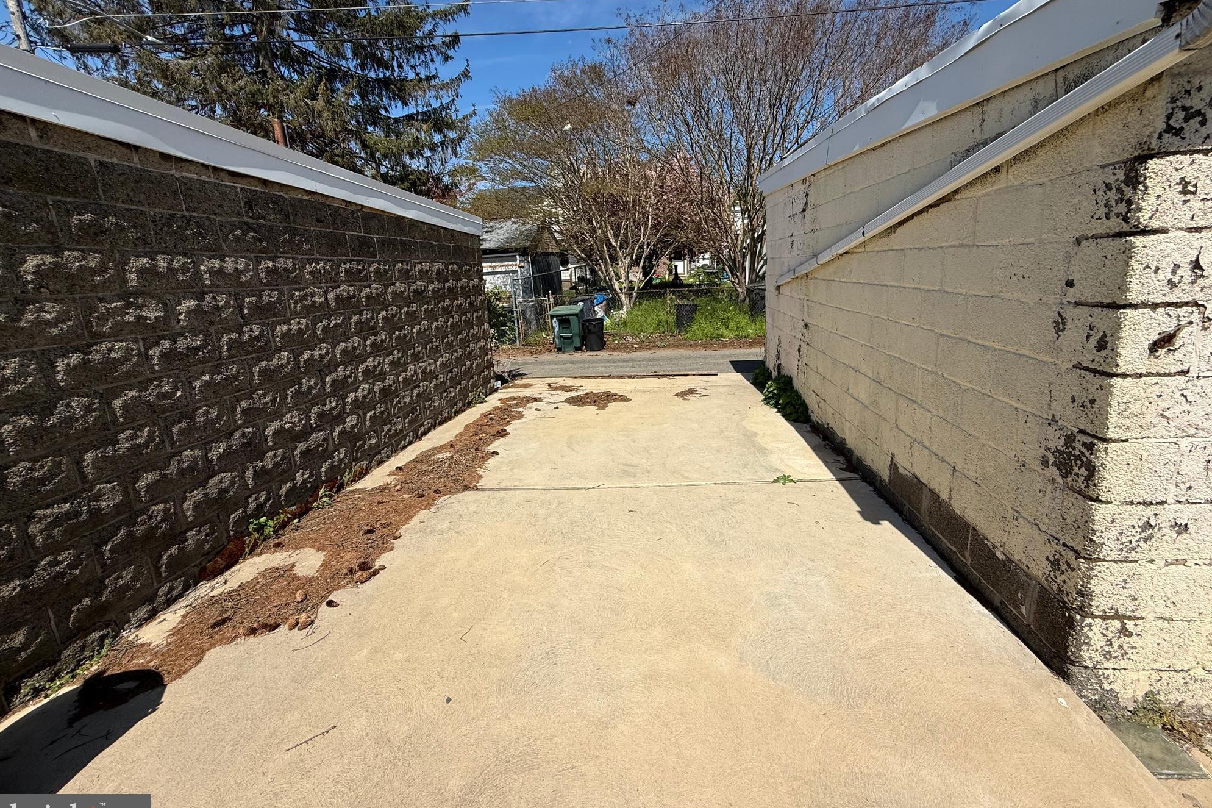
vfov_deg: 77.2
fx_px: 505
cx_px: 623
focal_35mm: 15
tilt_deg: -9.8
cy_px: 376
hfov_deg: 100.4
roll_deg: +2.6
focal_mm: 2.22
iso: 50
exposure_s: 1/3125
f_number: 2.2
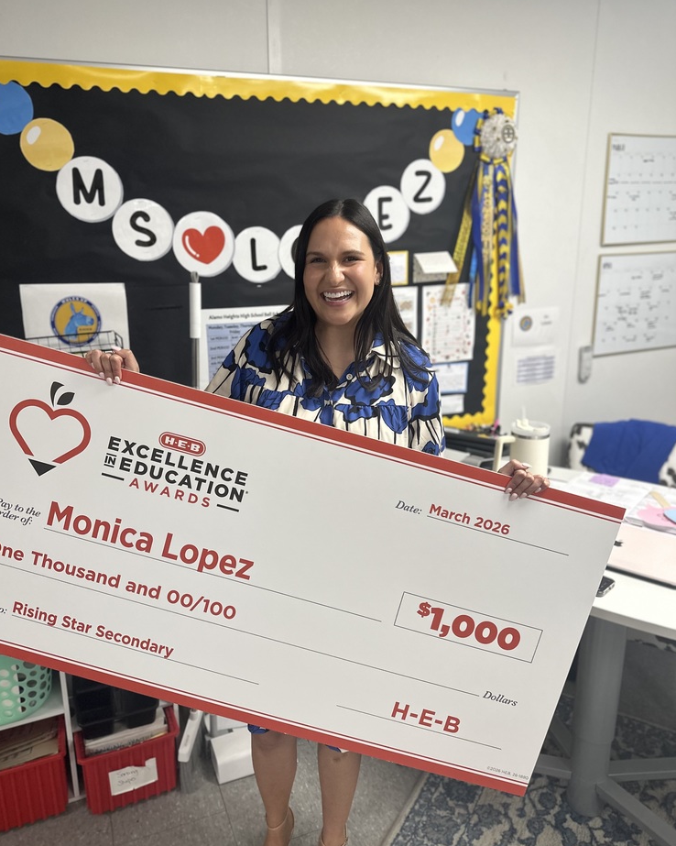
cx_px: 327
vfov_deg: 66.0
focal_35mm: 26
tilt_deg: -16.5
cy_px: 401
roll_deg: +0.6
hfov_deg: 54.9
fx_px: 650
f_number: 1.78
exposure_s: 1/120
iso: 200
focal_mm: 6.86
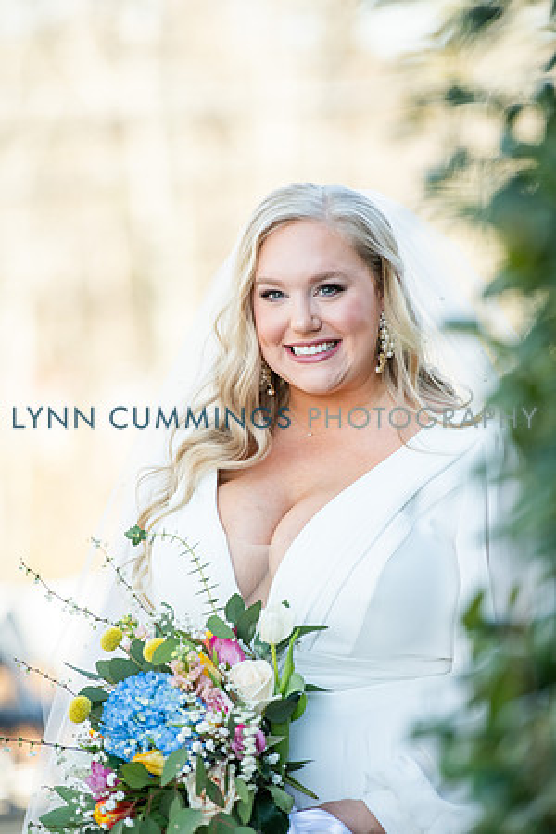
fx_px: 4633
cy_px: 417
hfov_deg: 6.9
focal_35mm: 200
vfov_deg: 10.3
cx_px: 278
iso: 640
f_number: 3.5
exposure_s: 1/1000
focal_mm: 200
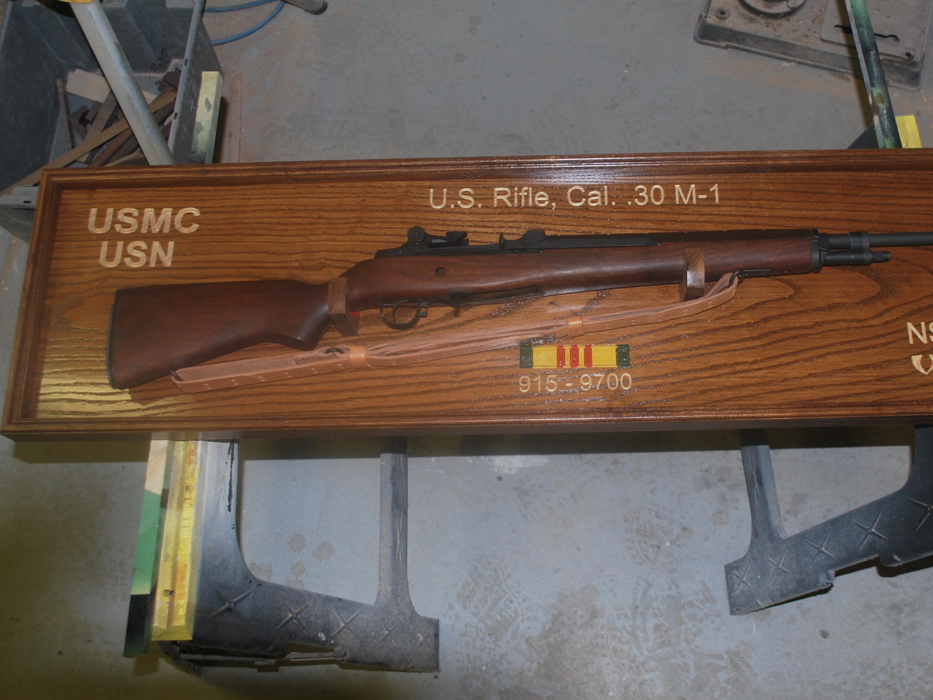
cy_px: 288
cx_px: 603
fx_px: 1159
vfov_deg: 33.5
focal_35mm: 43
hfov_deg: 43.4
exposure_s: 1/60
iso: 200
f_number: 4
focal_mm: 22
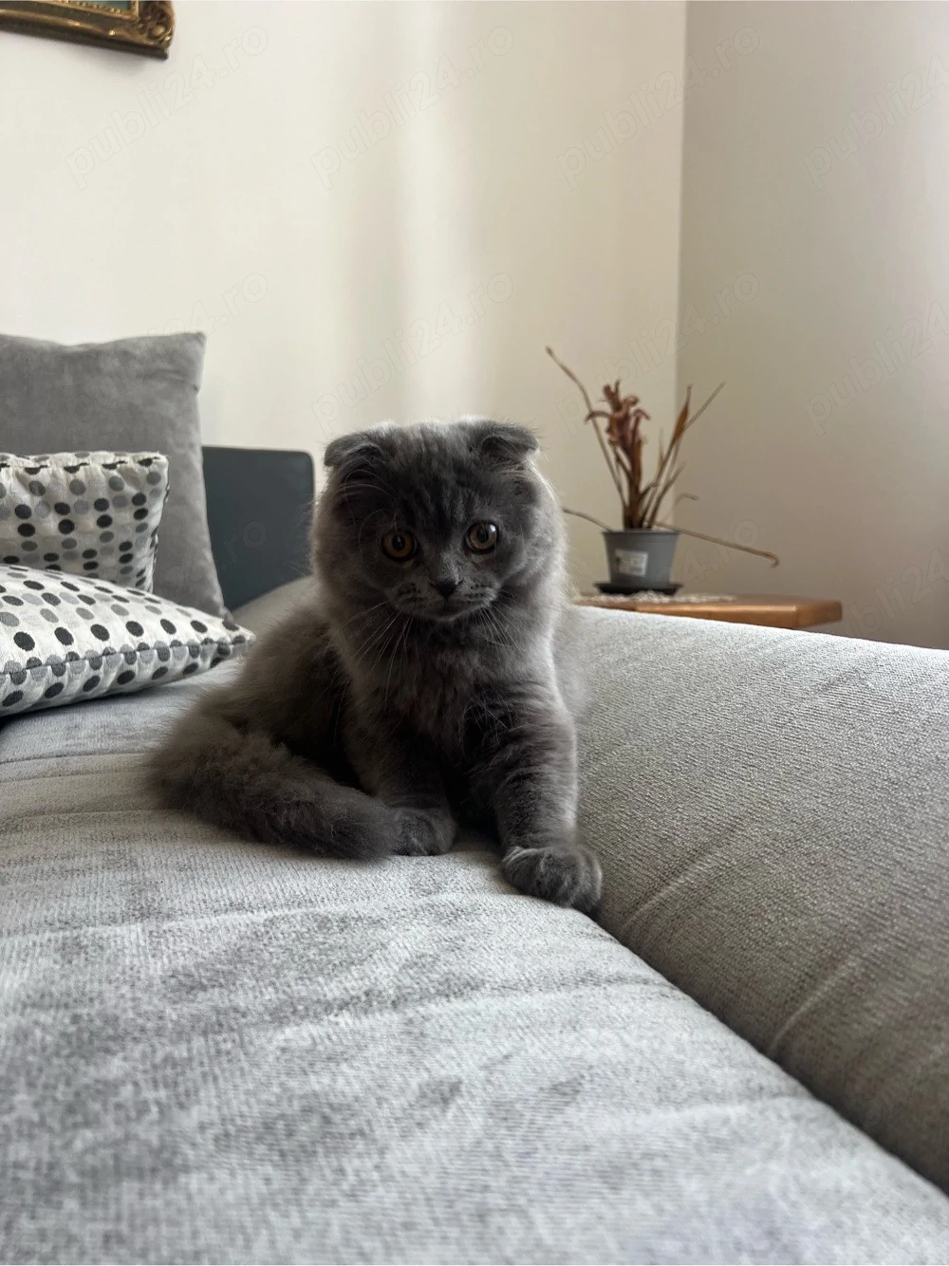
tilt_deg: -4.9
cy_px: 633
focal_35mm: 26
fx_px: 951
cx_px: 474
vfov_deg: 67.3
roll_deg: -0.7
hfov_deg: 53.0
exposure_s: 1/121
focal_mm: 5.7
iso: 100
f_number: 1.5
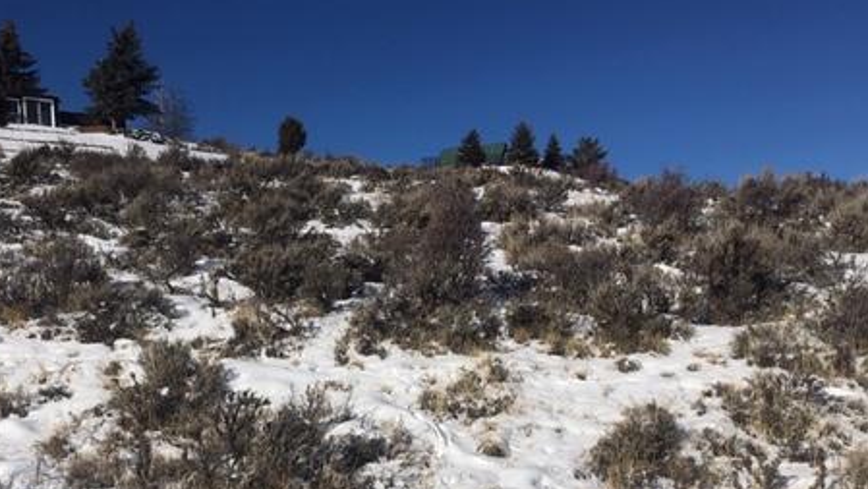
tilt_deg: -1.7
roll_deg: +2.5
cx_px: 381
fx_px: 1036
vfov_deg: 26.1
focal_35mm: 45
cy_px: 390
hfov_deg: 45.4
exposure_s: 1/5128
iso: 25
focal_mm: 4.15
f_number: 2.2
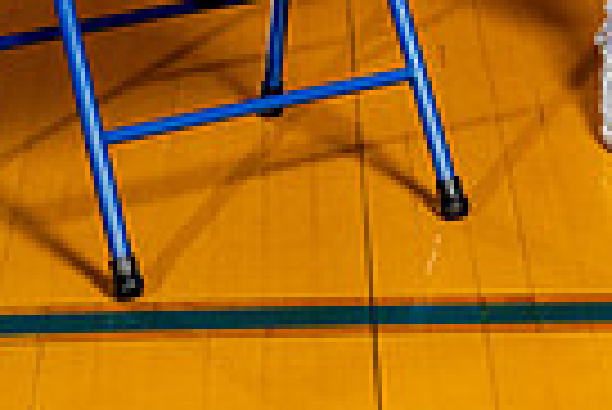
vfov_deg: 6.4
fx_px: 3489
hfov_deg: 10.0
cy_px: -599
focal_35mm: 205
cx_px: 436
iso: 160
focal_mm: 62
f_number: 4
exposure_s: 1/250
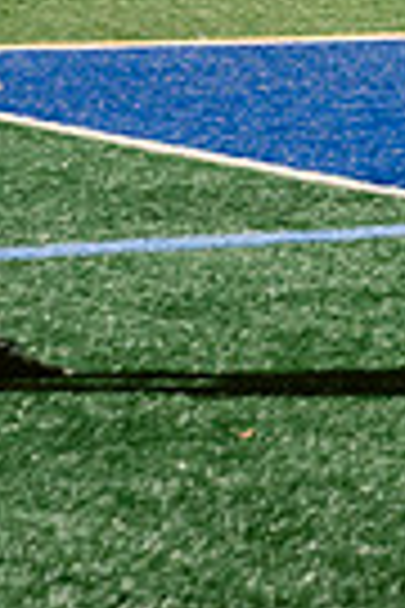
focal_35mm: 300
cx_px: 1228
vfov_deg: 6.8
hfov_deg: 4.4
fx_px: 5062
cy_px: -191
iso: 2500
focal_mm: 70
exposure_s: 1/160
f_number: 4
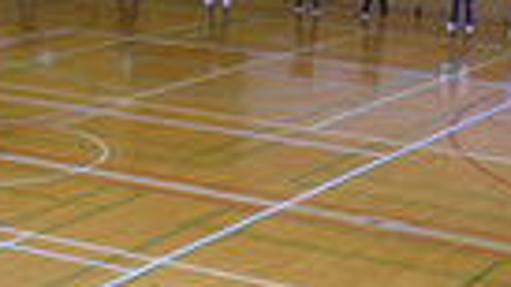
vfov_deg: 10.6
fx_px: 1504
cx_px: 104
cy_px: 403
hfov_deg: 19.1
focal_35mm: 111
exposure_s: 1/14.7
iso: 50
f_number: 2.8
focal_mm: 5.8
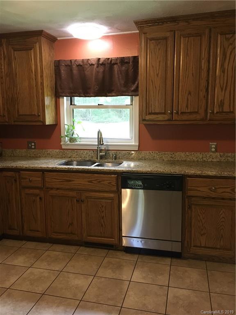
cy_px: 158
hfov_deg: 48.2
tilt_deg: -9.4
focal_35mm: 29
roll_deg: -0.4
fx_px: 264
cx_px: 118
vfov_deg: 61.7
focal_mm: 4.15
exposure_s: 1/30
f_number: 2.2
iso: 160
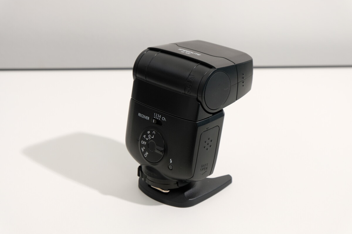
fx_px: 733
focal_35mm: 75
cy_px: 117
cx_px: 176
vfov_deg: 18.2
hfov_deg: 27.0
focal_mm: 50
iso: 200
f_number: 8
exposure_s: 1/125
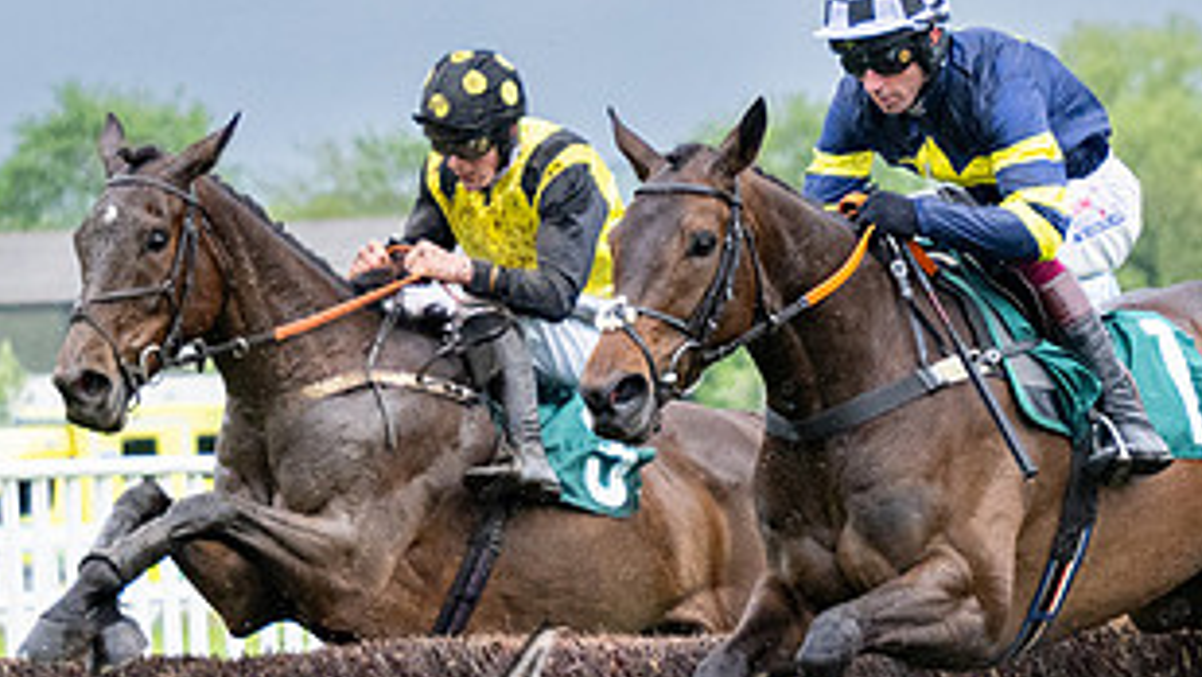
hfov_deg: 7.2
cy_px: 513
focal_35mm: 297
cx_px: 1158
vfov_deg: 4.1
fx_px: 9469
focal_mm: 91
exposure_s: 1/1600
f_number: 4
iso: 1000
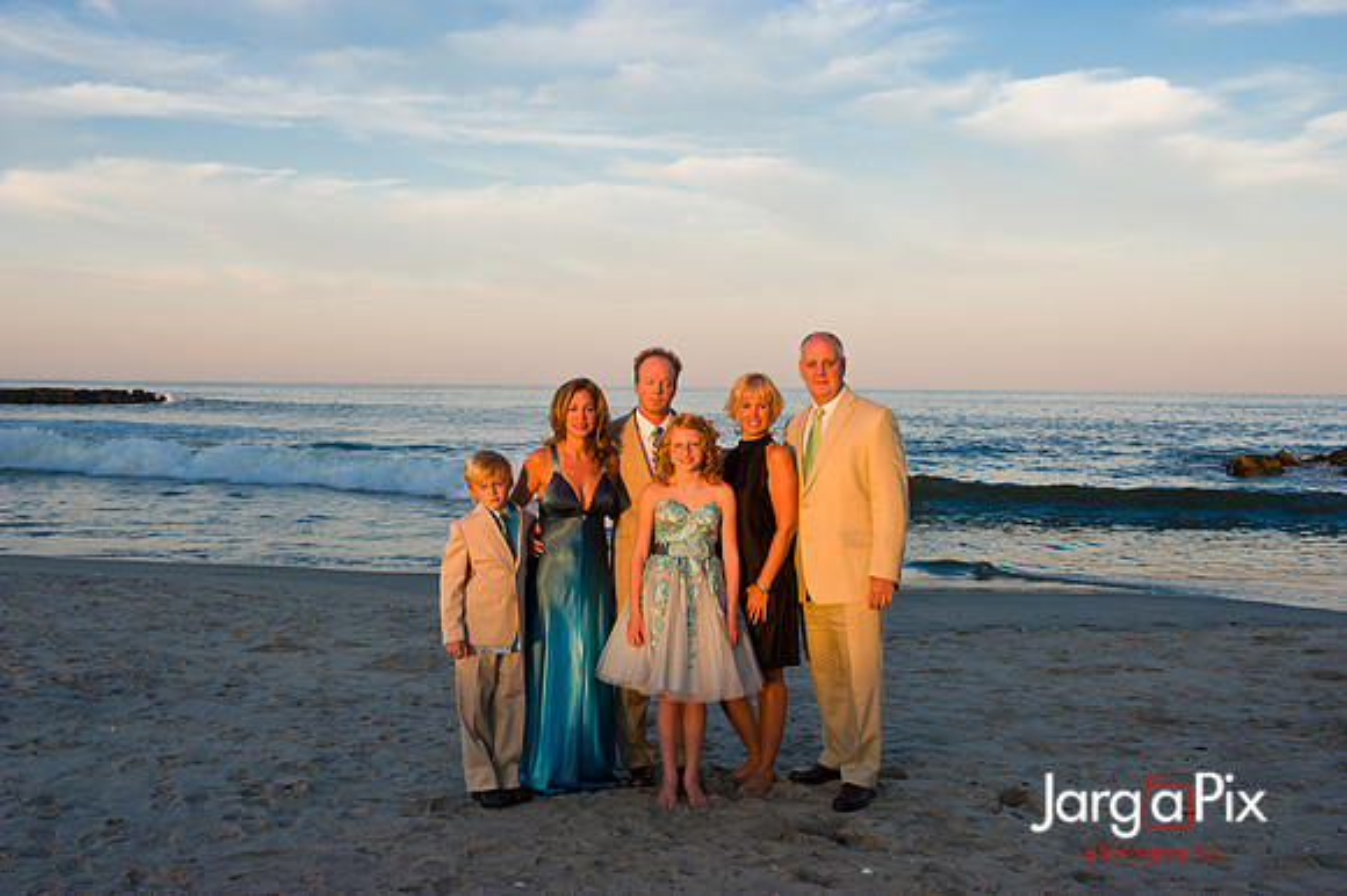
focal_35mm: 36
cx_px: 674
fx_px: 1346
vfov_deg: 36.8
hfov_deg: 53.2
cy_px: 448
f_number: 8
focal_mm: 36
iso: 200
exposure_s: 1/160
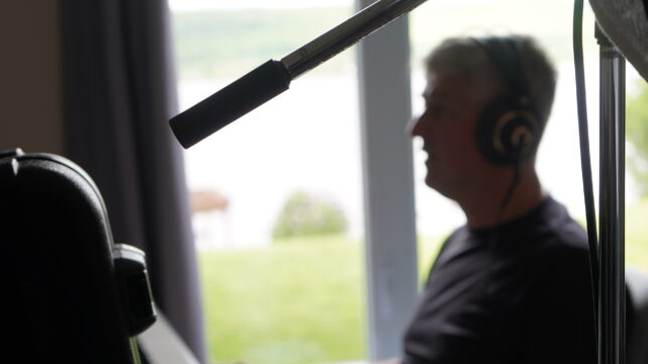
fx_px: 1237
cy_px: 268
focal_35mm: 72
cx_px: 363
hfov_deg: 29.3
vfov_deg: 16.7
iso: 160
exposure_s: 1/60
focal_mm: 43
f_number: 4.5
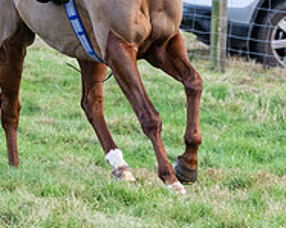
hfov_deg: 3.3
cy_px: -8
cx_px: 218
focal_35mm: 584
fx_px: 4936
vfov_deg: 2.6
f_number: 4
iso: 1250
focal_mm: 115
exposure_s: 1/500
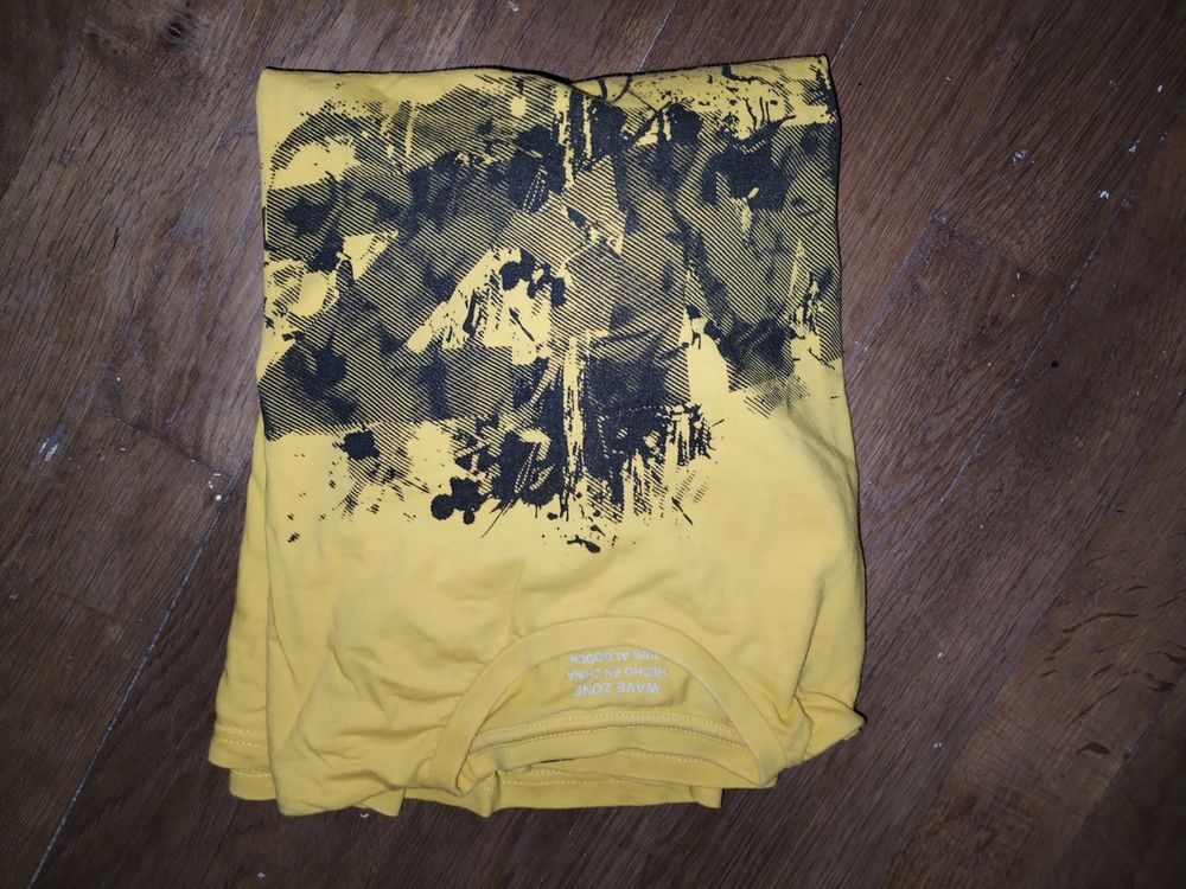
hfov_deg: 67.3
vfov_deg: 53.1
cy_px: 444
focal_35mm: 26
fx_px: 891
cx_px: 593
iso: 854
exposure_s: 1/33.3
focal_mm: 4.75
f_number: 1.8
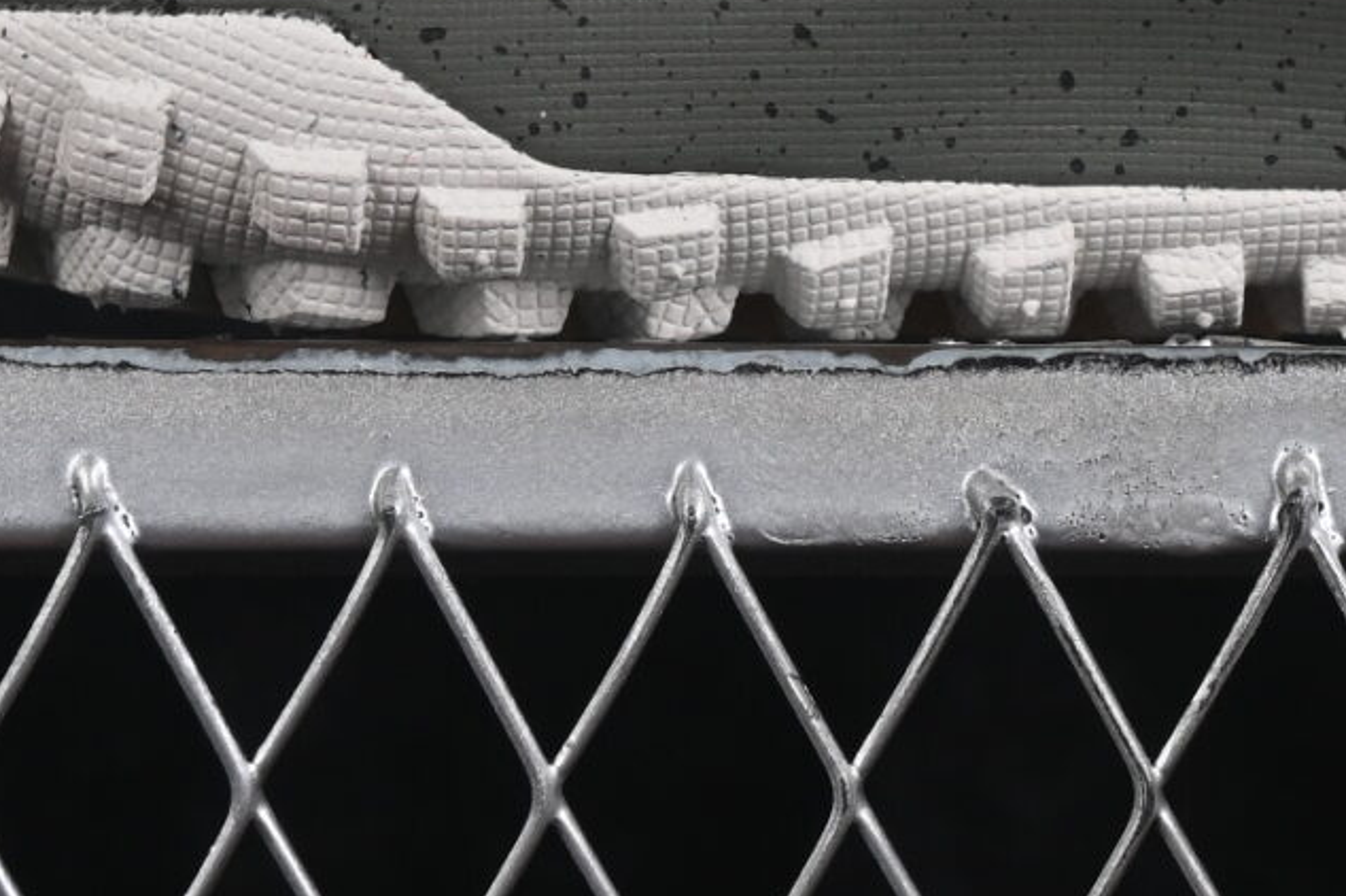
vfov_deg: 4.5
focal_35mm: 303
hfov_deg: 6.8
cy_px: -785
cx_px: 1584
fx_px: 11322
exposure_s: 1/80
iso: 160
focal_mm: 50
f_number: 8
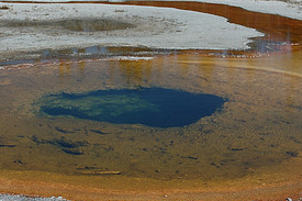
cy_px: 130
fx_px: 663
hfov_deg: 25.6
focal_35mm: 79
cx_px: 127
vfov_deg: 17.2
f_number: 11
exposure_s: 1/500
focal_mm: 25
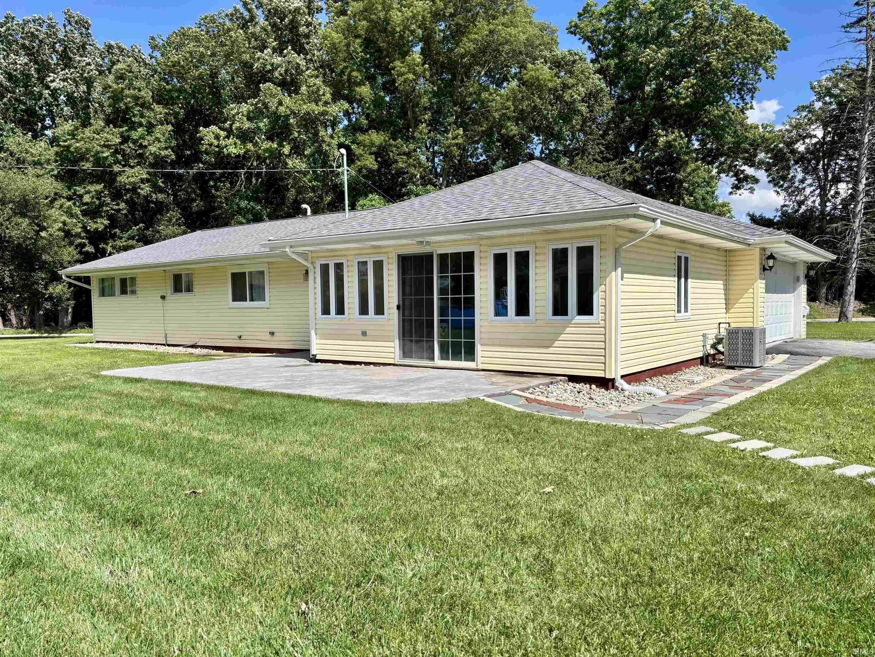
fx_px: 657
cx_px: 438
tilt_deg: -2.3
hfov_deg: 67.3
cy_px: 328
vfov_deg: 53.1
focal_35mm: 26
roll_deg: +0.5
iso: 50
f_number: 1.6
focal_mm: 5.96
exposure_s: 1/3021
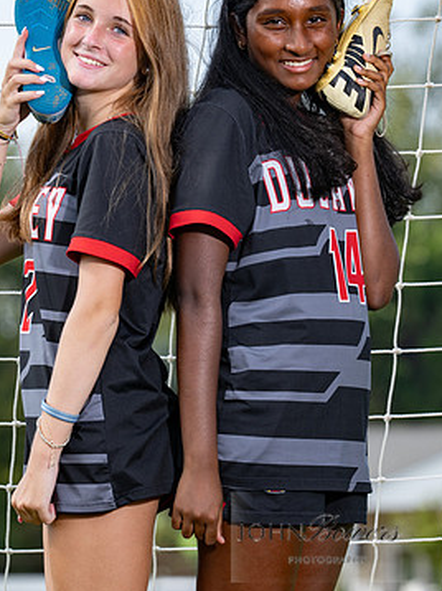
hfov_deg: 4.4
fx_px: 5693
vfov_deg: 5.9
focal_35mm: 334
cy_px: 240
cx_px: 279
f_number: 5.6
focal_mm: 170
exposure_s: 1/400
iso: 160
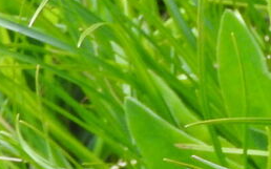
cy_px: 239
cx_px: 674
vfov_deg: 3.1
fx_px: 3152
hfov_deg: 4.8
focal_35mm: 427
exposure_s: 1/125
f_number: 4.2
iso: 110
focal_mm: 11.6
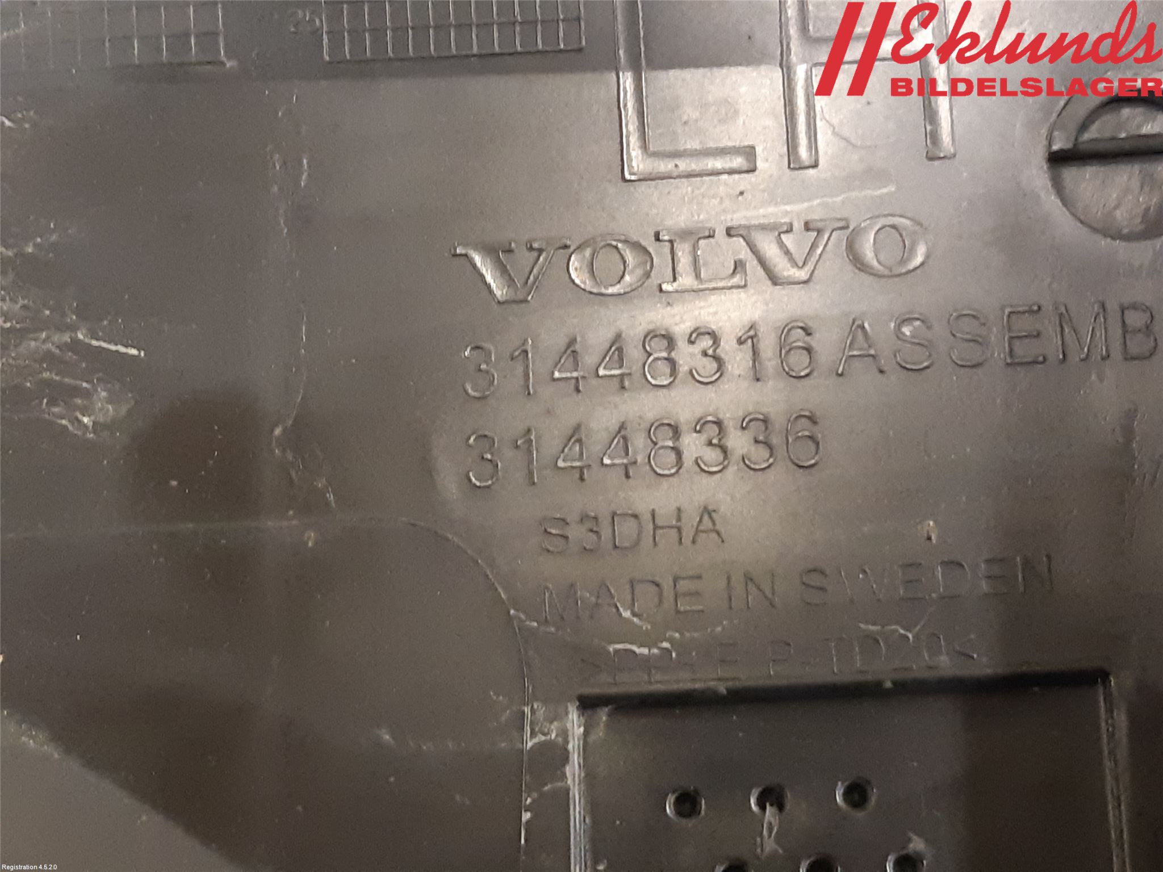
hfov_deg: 67.3
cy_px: 436
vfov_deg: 53.1
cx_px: 582
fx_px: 874
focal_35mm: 26
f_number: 1.7
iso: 400
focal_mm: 3.93
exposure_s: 1/25
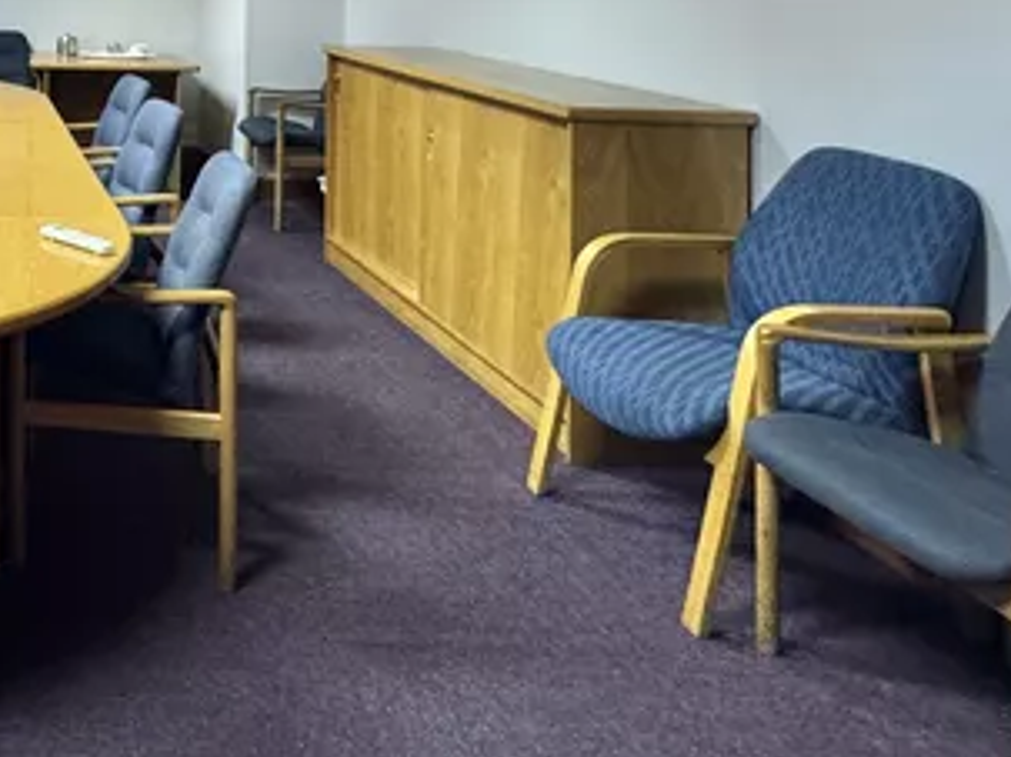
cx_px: -123
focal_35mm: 37
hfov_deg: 39.9
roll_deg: -0.3
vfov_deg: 33.7
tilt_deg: +0.6
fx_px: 1080
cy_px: -70
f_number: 2.2
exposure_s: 1/50
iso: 320
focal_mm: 2.22
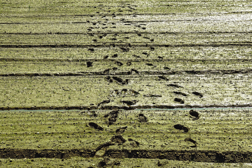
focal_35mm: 58
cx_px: 126
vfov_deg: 23.4
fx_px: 406
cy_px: 84
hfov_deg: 34.5
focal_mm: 39
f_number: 5.6
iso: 100
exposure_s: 1/800
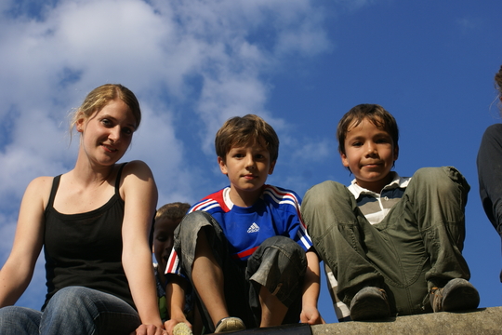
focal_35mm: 68
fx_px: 941
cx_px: 251
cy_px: 168
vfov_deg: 20.2
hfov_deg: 29.9
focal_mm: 45
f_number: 8
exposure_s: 1/320
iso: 100
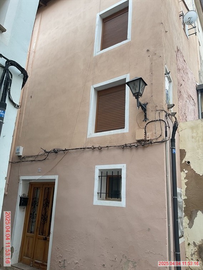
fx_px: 227
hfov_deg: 48.2
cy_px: 135
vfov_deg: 61.7
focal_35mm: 29
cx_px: 102
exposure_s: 1/294
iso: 16
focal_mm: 3
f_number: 1.8
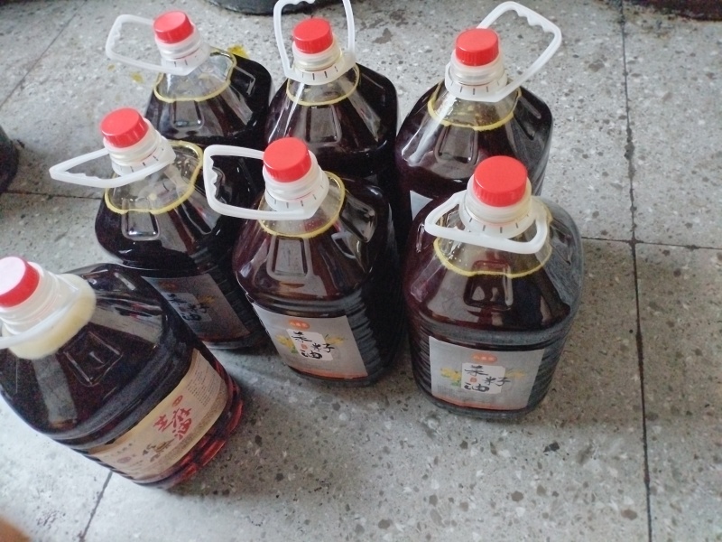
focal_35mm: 26
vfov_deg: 53.1
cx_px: 361
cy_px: 271
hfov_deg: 67.3
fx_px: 542
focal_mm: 4.25
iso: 4854
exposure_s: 1/100
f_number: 1.8
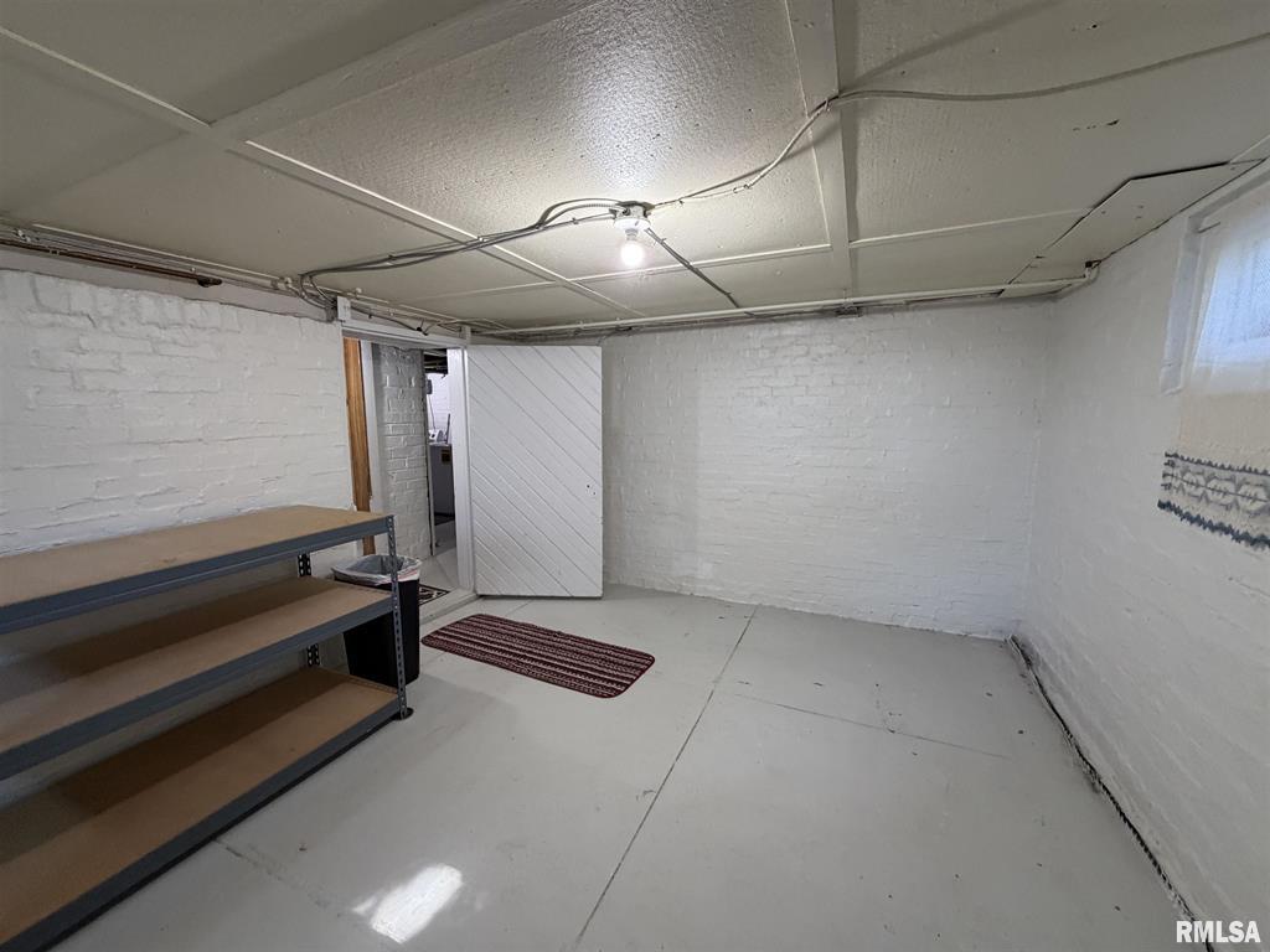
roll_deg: +0.9
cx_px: 635
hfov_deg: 102.1
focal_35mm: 14
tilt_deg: -6.8
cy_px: 476
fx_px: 514
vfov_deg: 85.7
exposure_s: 1/60
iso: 320
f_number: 2.2
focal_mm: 2.22
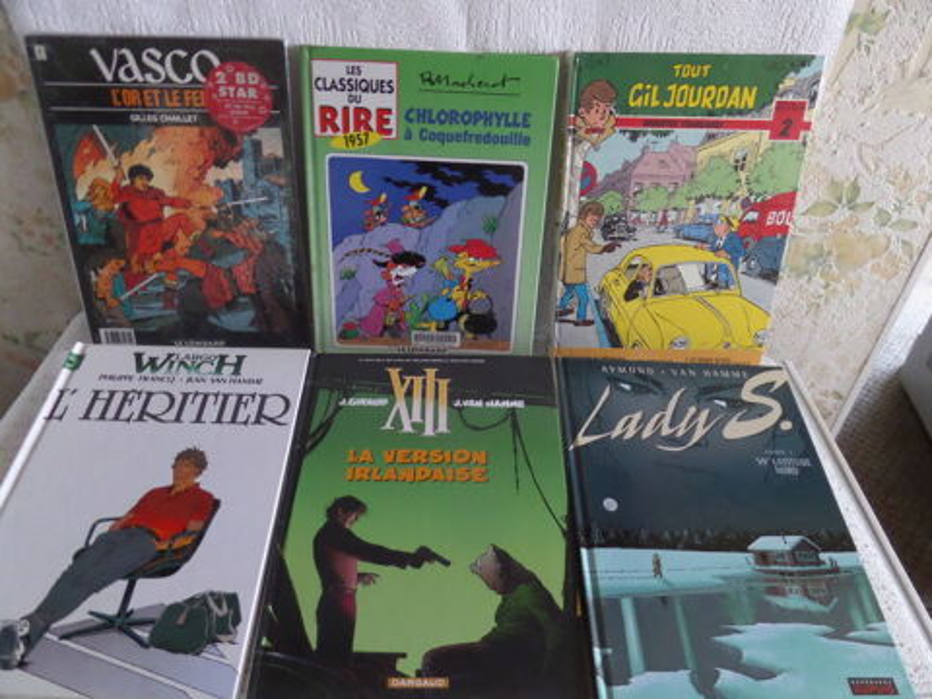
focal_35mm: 24
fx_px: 646
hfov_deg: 71.6
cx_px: 466
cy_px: 350
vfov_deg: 56.8
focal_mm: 4
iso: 480
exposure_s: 1/30
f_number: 3.2
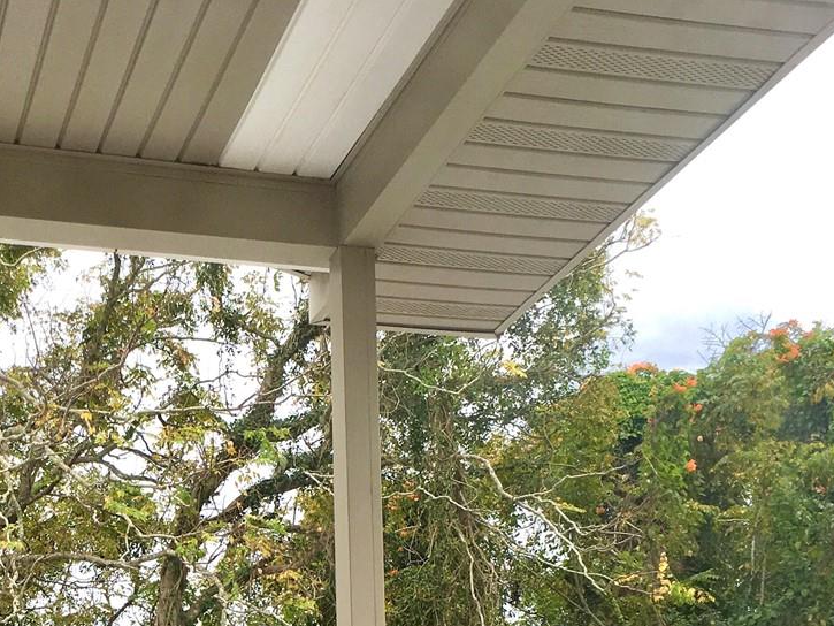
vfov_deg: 21.8
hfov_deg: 29.3
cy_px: 671
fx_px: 1542
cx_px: 127
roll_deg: +1.3
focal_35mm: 64
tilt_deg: +10.1
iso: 25
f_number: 2.2
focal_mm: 4.15
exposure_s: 1/225
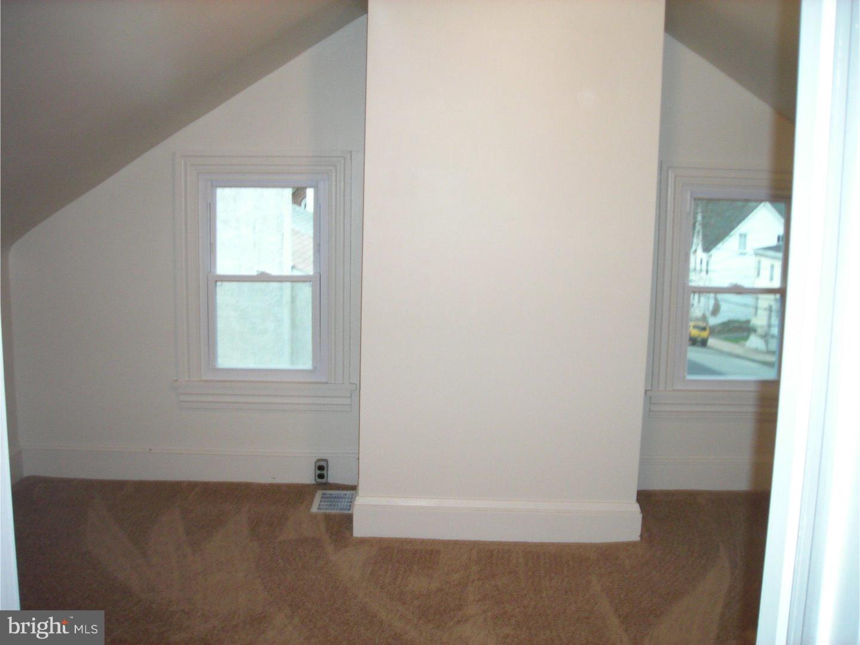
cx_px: 430
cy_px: 322
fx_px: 944
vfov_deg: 37.7
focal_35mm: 38
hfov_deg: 49.0
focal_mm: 6.3
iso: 200
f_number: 3.2
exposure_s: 1/19.8
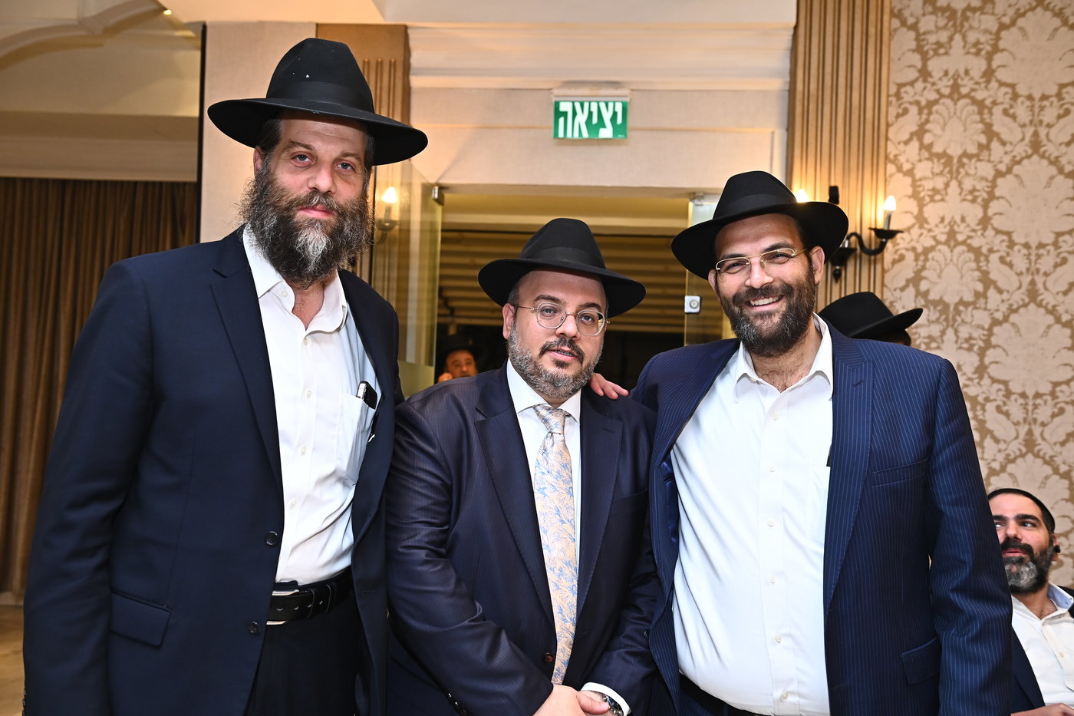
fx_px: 1133
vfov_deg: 35.0
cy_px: 358
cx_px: 537
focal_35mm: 38
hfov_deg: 50.7
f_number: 4.5
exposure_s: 1/200
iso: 1250
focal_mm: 38
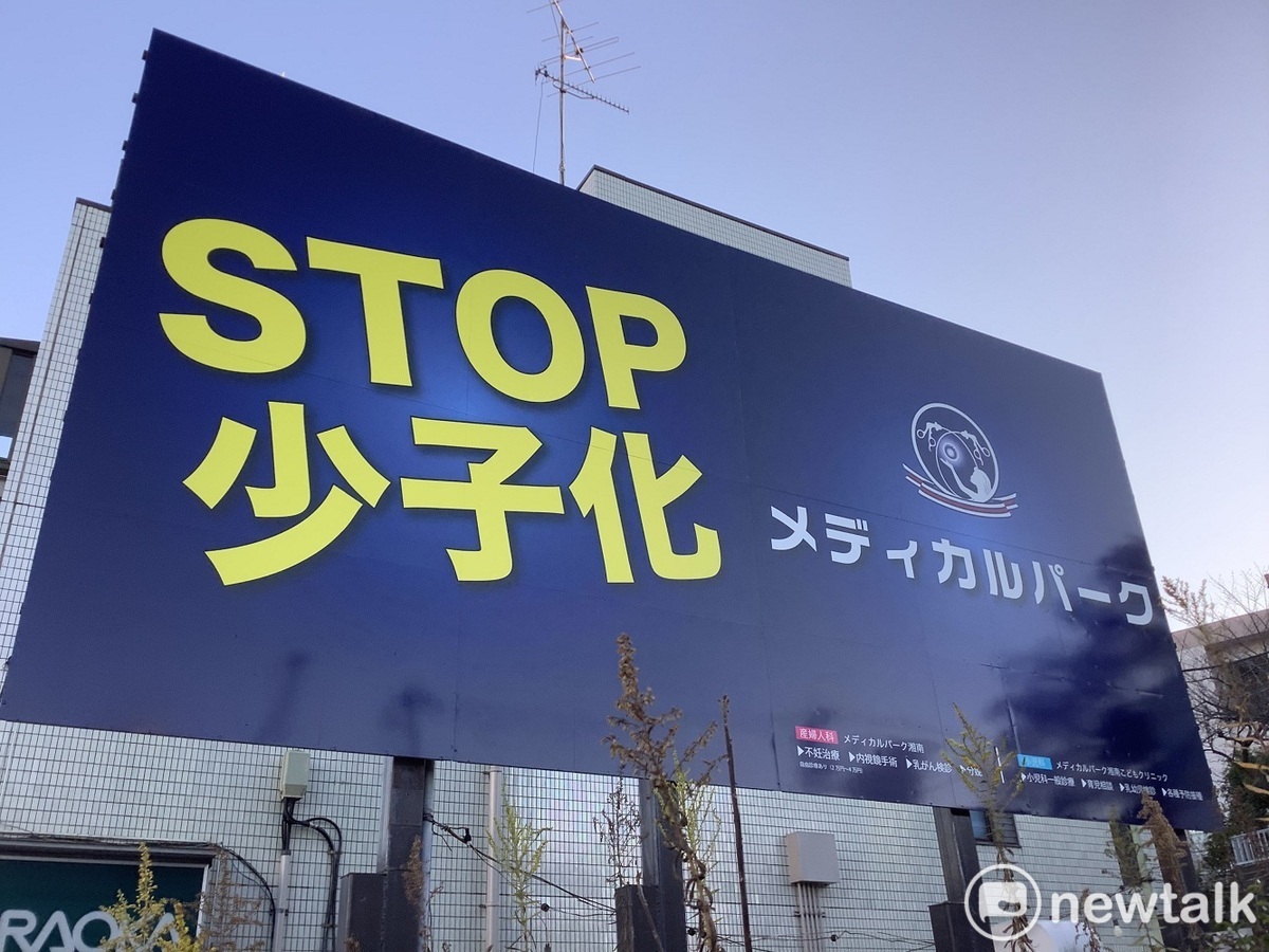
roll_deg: -0.4
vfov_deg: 45.4
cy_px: 476
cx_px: 634
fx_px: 1136
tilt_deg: +28.2
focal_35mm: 31
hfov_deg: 58.4
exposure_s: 1/143
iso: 25
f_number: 2.4
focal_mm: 3.3
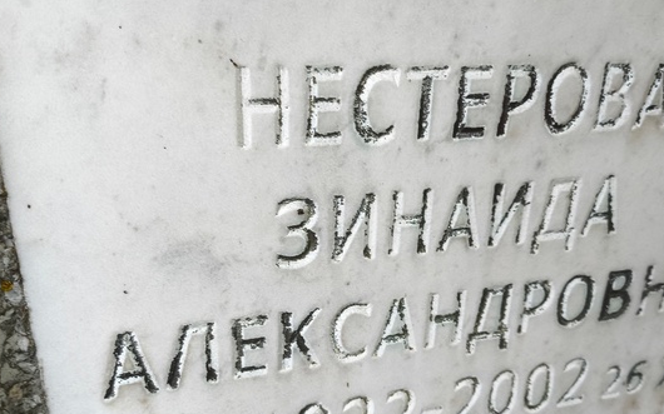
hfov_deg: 49.1
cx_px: 381
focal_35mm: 40
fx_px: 724
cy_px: 288
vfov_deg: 31.6
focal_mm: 4.71
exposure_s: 1/60
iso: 200
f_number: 1.7
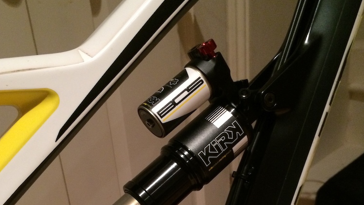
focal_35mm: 43
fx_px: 415
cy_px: 196
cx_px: 180
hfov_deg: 47.4
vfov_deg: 26.5
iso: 320
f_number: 2.2
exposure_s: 1/17
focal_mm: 4.15
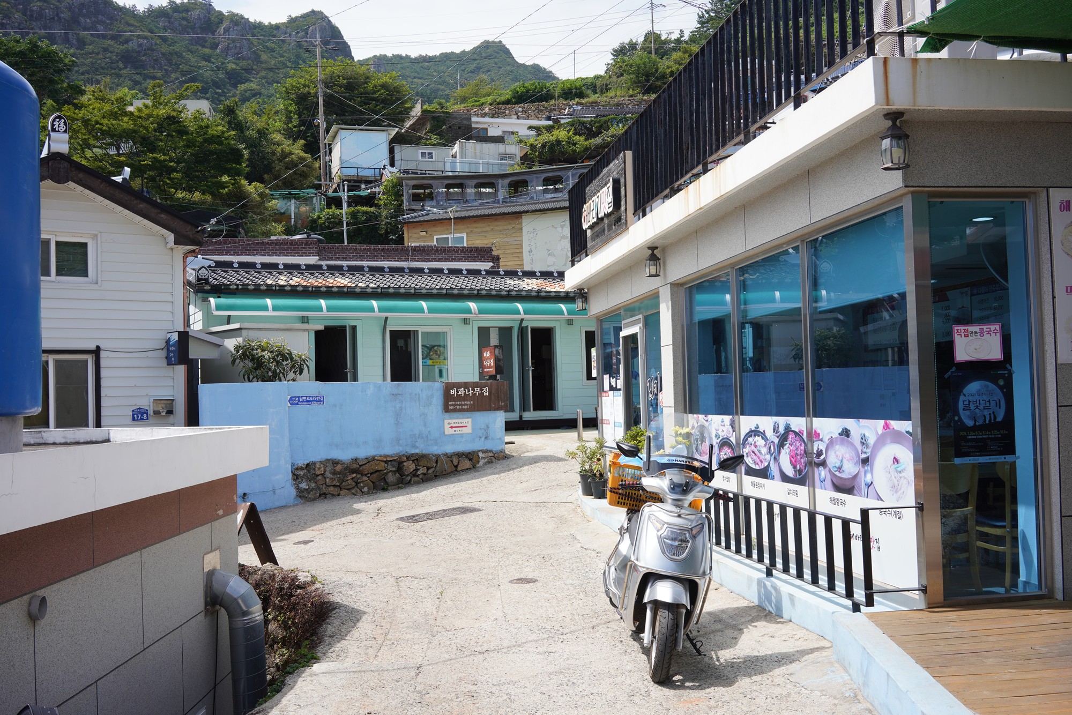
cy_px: 358
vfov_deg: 37.9
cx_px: 536
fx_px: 1042
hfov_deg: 54.4
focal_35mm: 35
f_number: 10
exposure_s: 1/125
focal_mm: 35
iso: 100
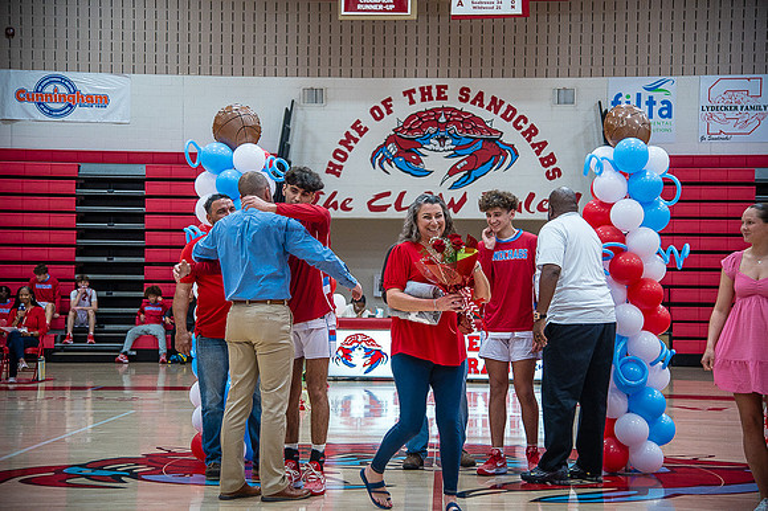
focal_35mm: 66
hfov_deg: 30.5
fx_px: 1407
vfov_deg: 20.6
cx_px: 384
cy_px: 256
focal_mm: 66
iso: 2000
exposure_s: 1/320
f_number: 4
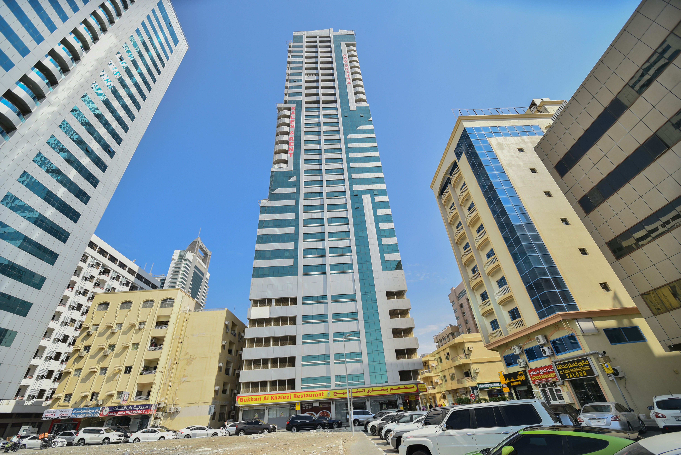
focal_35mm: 14
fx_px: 265
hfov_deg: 104.2
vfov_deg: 81.3
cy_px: 228
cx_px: 340
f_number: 3.5
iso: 200
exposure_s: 1/1600
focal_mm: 14
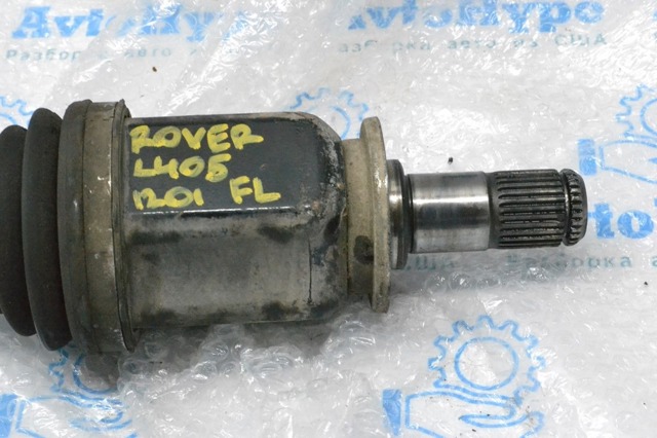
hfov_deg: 24.6
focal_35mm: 82
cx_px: 328
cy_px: 219
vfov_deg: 16.5
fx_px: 1505
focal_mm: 55
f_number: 11
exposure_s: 1/160
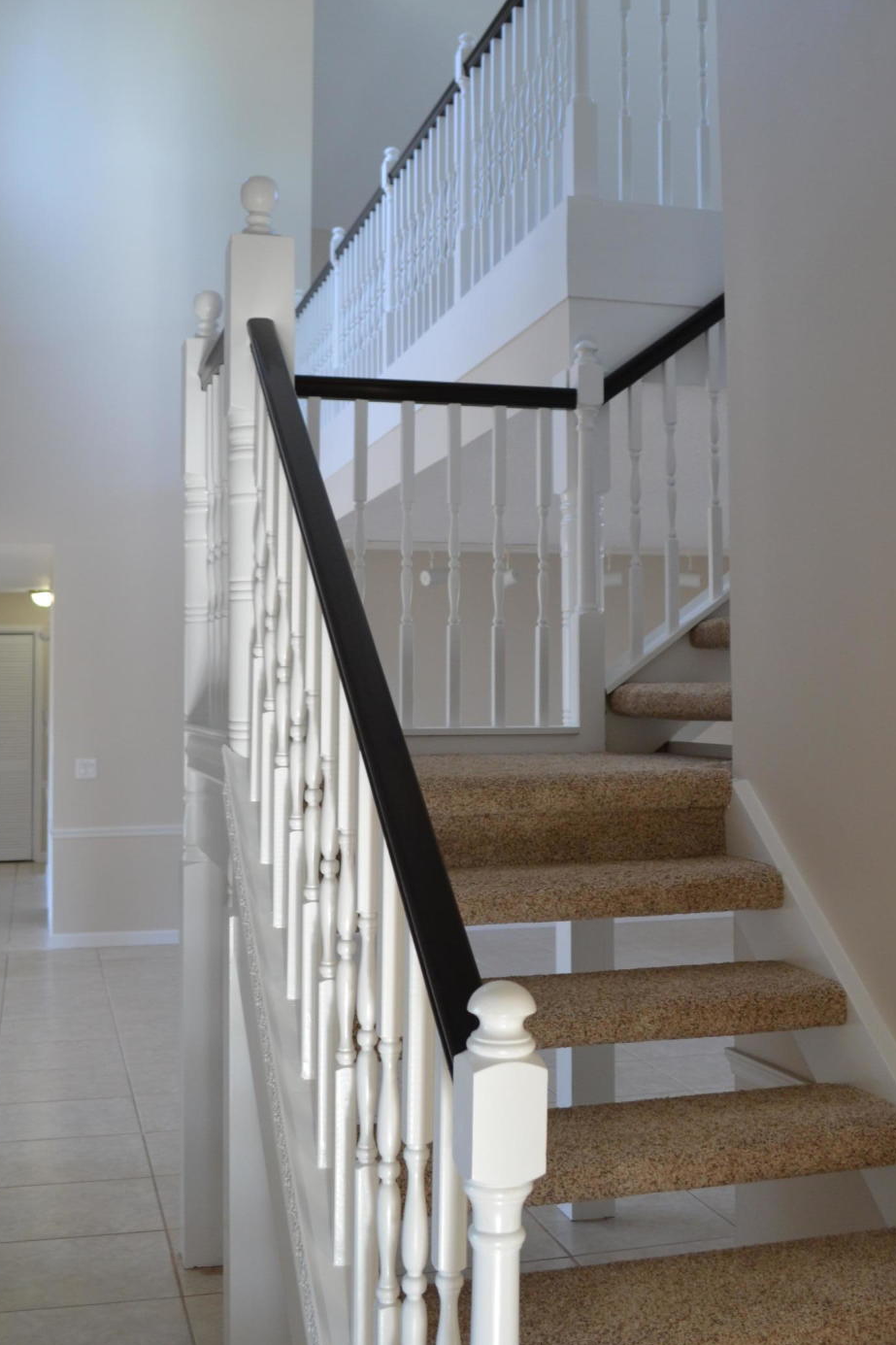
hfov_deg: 34.2
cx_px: 493
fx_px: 1456
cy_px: 612
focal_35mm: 39
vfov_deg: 49.5
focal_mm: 18
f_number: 4
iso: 400
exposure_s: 1/60
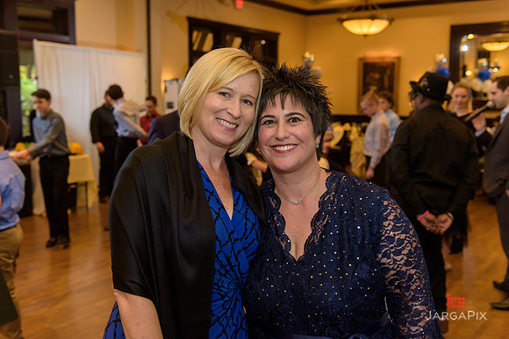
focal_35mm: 38
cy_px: 170
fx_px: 537
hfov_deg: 50.7
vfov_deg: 35.1
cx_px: 254
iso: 1250
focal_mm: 38
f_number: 3.2
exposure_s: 1/125
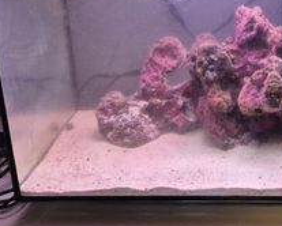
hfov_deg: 35.9
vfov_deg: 28.1
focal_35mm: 51
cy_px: 3
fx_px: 426
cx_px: 206
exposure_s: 1/100
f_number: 1.8
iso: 500
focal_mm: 5.4
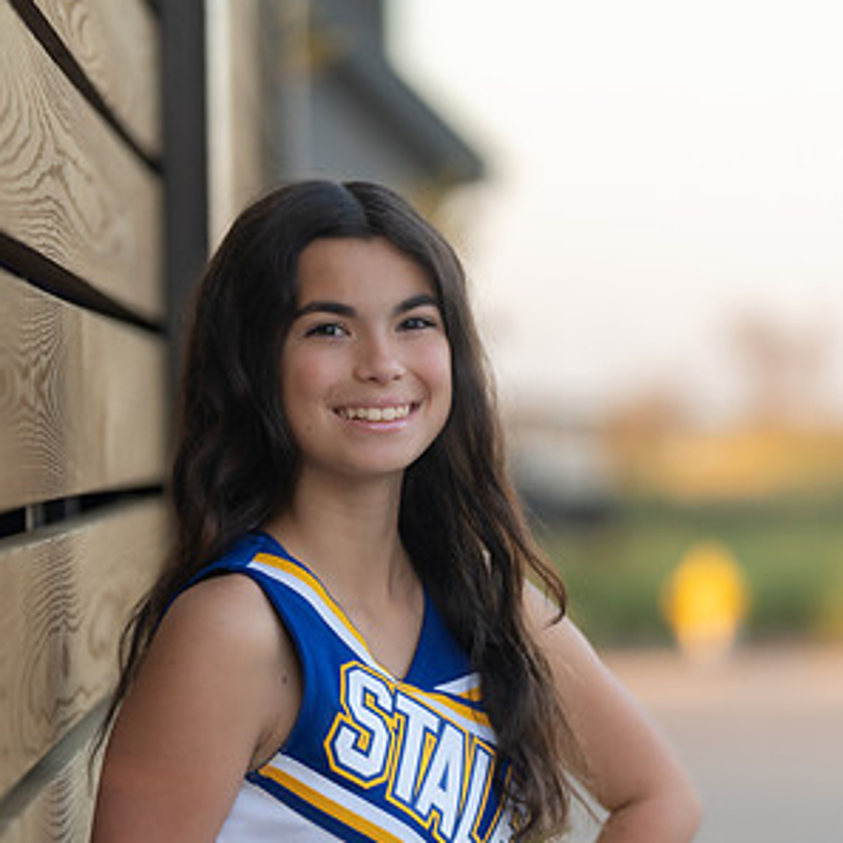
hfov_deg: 10.6
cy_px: 531
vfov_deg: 10.6
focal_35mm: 165
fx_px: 4546
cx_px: 423
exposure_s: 1/320
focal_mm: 128
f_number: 2.8
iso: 320
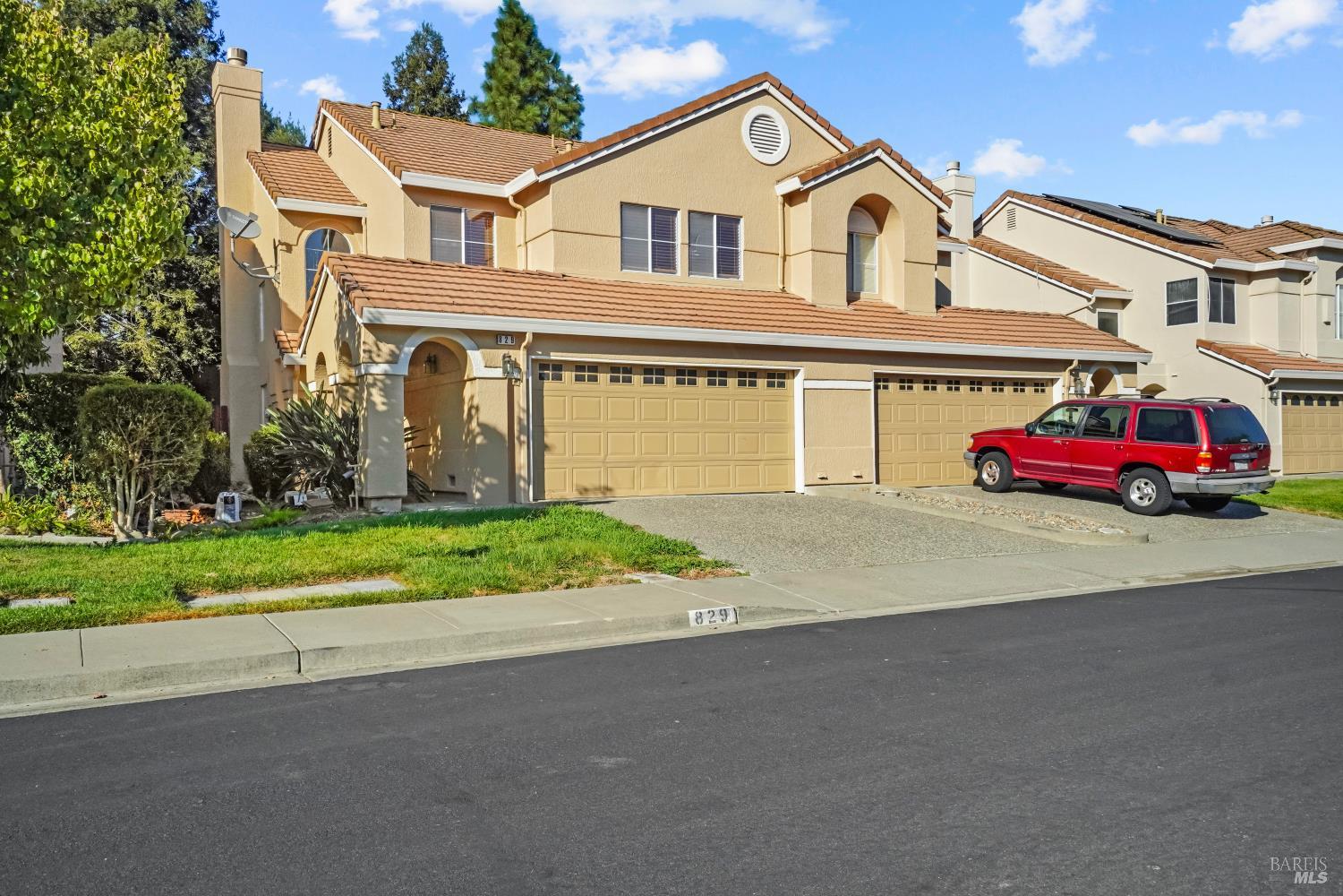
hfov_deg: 67.4
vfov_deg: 47.9
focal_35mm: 27
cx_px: 672
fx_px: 1007
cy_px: 448
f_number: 10
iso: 500
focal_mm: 18
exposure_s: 1/1000
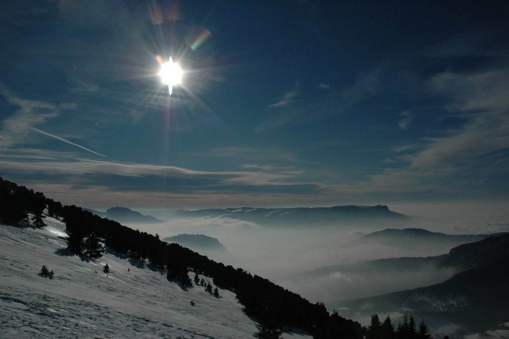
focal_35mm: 27
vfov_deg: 47.9
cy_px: 170
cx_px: 254
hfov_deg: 67.4
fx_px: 381
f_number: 11
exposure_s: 1/4000
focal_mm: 18
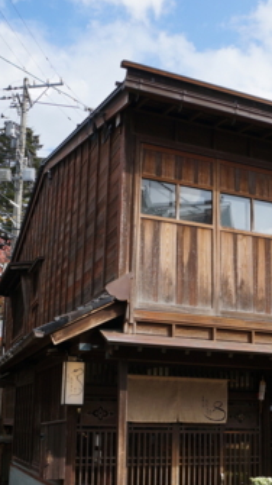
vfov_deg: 45.1
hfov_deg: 26.3
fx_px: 578
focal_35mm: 45
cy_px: 304
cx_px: 186
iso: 100
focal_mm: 16
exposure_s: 1/160
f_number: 9
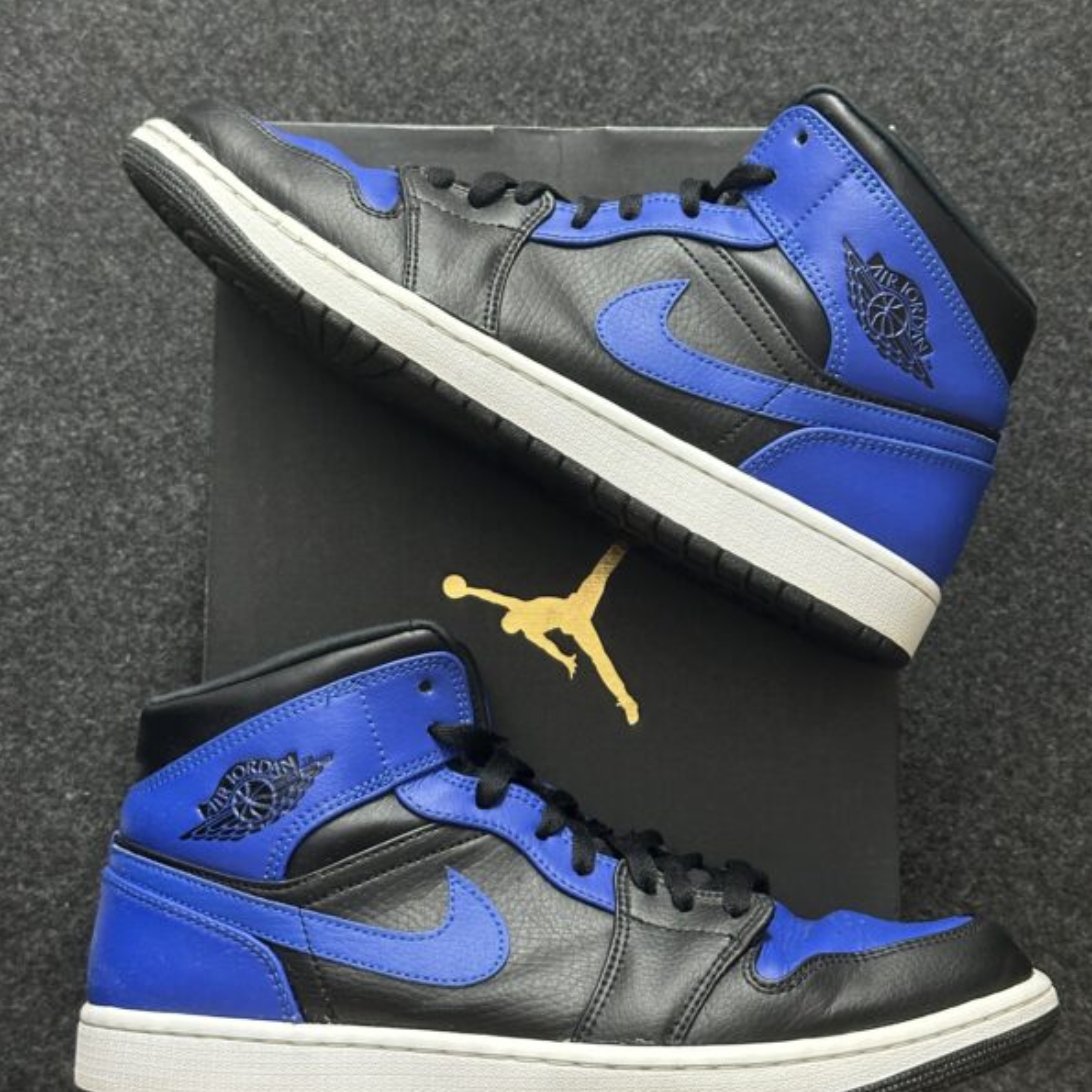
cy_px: 603
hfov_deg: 30.0
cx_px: 549
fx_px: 2034
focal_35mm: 57
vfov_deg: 30.0
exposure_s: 1/27
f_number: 1.78
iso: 400
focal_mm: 6.86
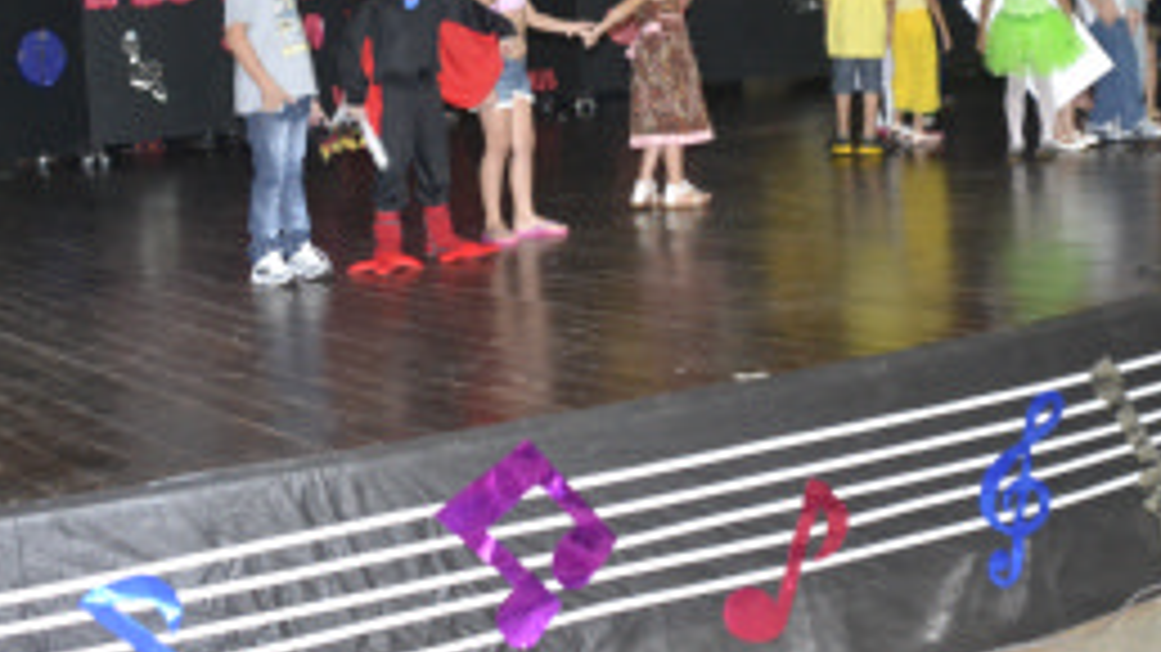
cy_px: 43
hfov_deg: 33.9
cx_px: 824
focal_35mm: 61
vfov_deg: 19.3
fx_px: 1878
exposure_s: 1/60
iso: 3200
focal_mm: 20
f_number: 3.5
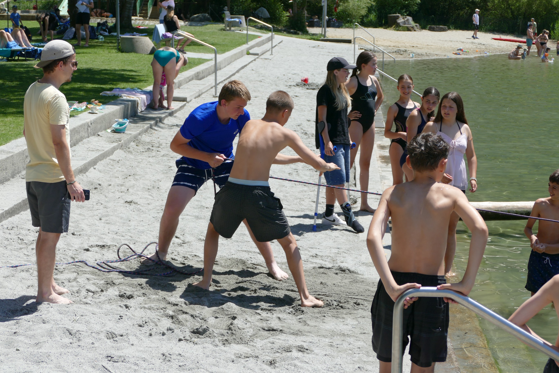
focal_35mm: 75
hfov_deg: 27.0
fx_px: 1164
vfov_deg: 18.2
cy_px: 186
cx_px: 280
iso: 125
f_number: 3.7
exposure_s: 1/1300
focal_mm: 27.23
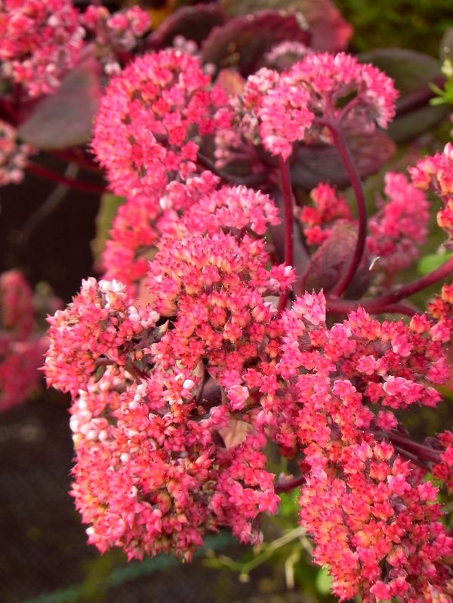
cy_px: 302
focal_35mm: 550
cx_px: 226
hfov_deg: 2.7
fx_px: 9597
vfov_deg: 3.6
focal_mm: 97.8
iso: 160
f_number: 5
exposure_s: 1/40
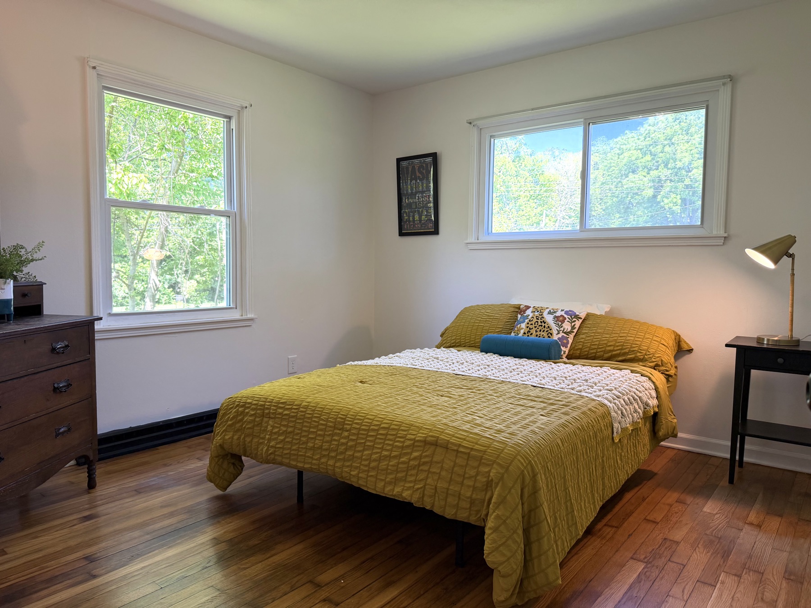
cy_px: 304
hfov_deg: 71.6
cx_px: 406
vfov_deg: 56.8
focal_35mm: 24
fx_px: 562
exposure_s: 1/201
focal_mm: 6.76
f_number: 1.78
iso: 125
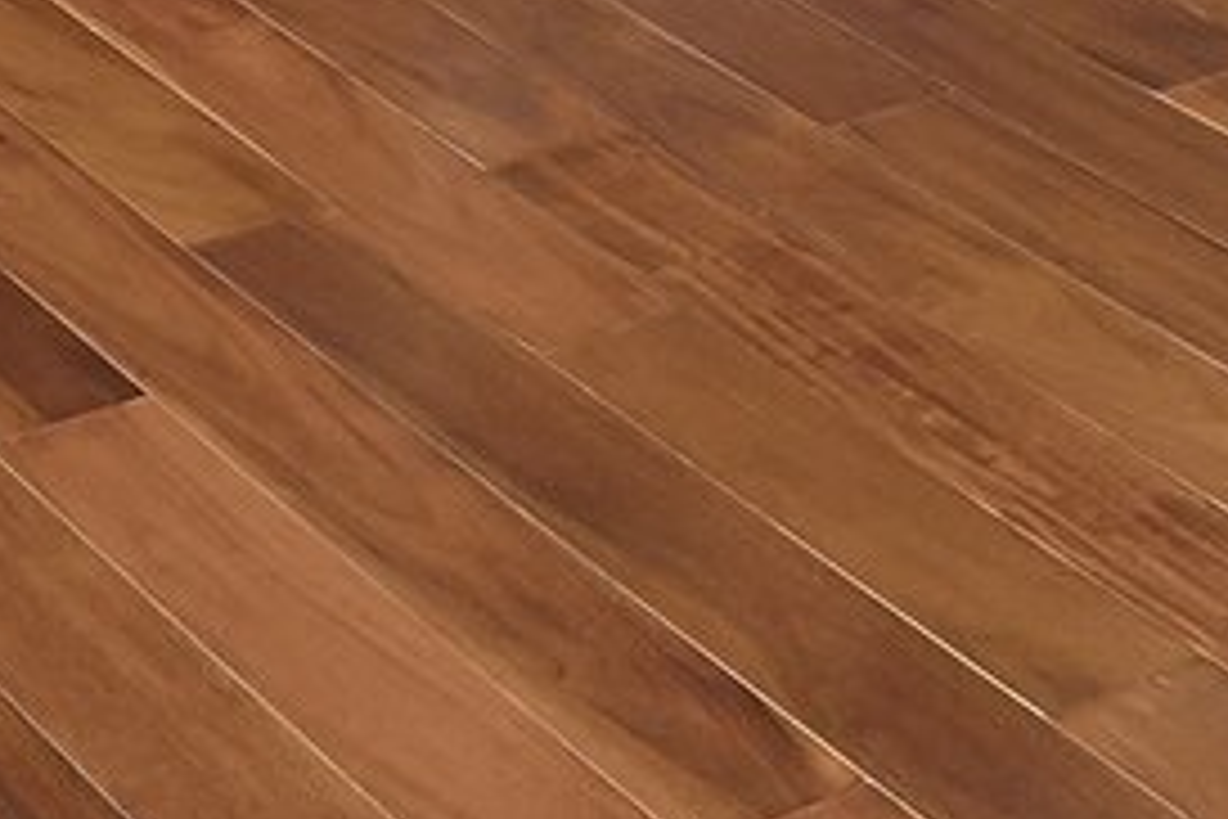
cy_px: -1996
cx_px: -558
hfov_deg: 15.8
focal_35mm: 120
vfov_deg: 8.5
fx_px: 4093
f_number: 8
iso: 640
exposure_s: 1/8
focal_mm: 16
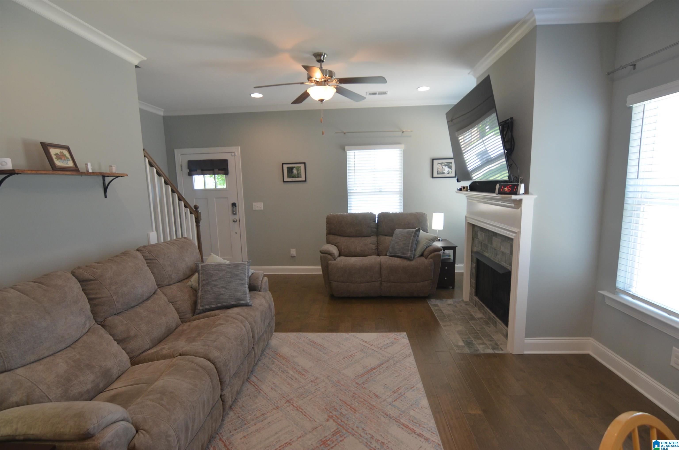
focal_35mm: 16
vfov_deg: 71.8
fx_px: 311
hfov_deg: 95.1
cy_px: 225
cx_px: 340
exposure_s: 1/60
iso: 400
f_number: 4
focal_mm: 11
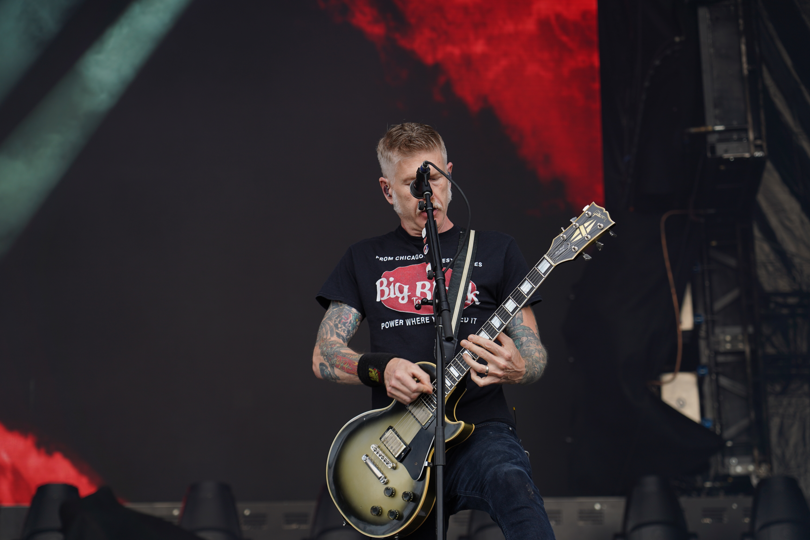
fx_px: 2362
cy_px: 270
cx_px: 405
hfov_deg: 19.5
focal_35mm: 105
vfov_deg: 13.0
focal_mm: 105
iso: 100
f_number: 4.5
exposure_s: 1/160
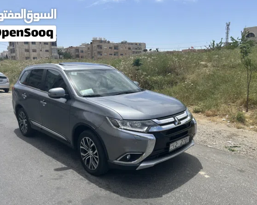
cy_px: 108
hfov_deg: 60.4
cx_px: 125
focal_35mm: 29
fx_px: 221
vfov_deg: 50.0
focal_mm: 5.7
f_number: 1.5
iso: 50
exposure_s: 1/4274
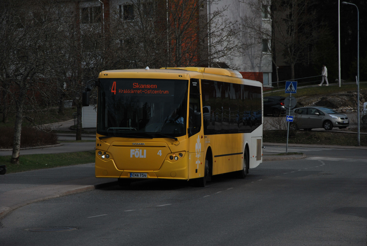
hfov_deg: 13.0
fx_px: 1608
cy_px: 123
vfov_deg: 8.7
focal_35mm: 158
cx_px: 184
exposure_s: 1/1250
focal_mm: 105
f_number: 9
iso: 200
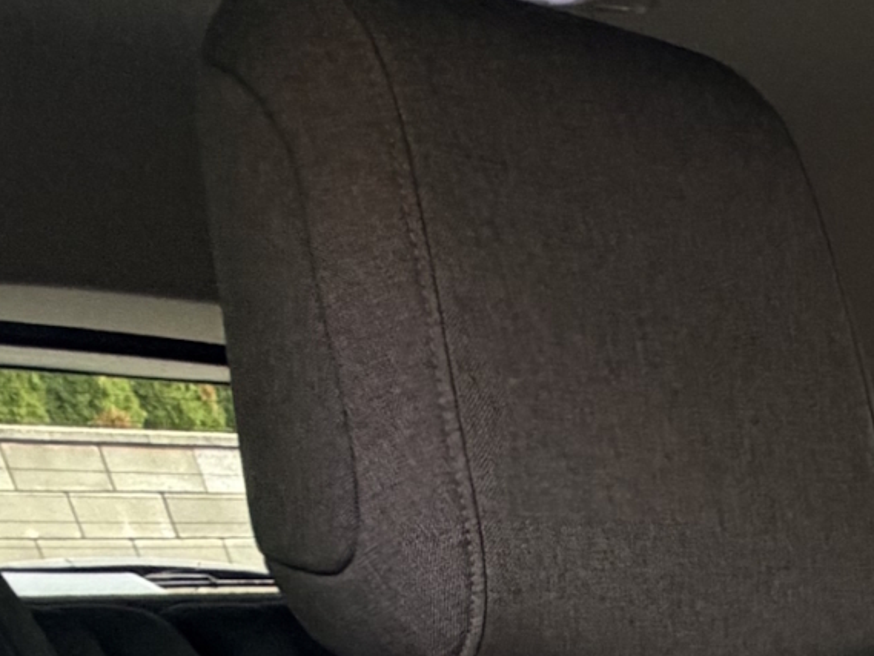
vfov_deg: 16.3
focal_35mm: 63
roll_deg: +0.6
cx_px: 1482
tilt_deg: -29.4
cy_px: 1403
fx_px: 1591
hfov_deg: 22.1
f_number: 2.2
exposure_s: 1/121
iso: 200
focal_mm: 2.22
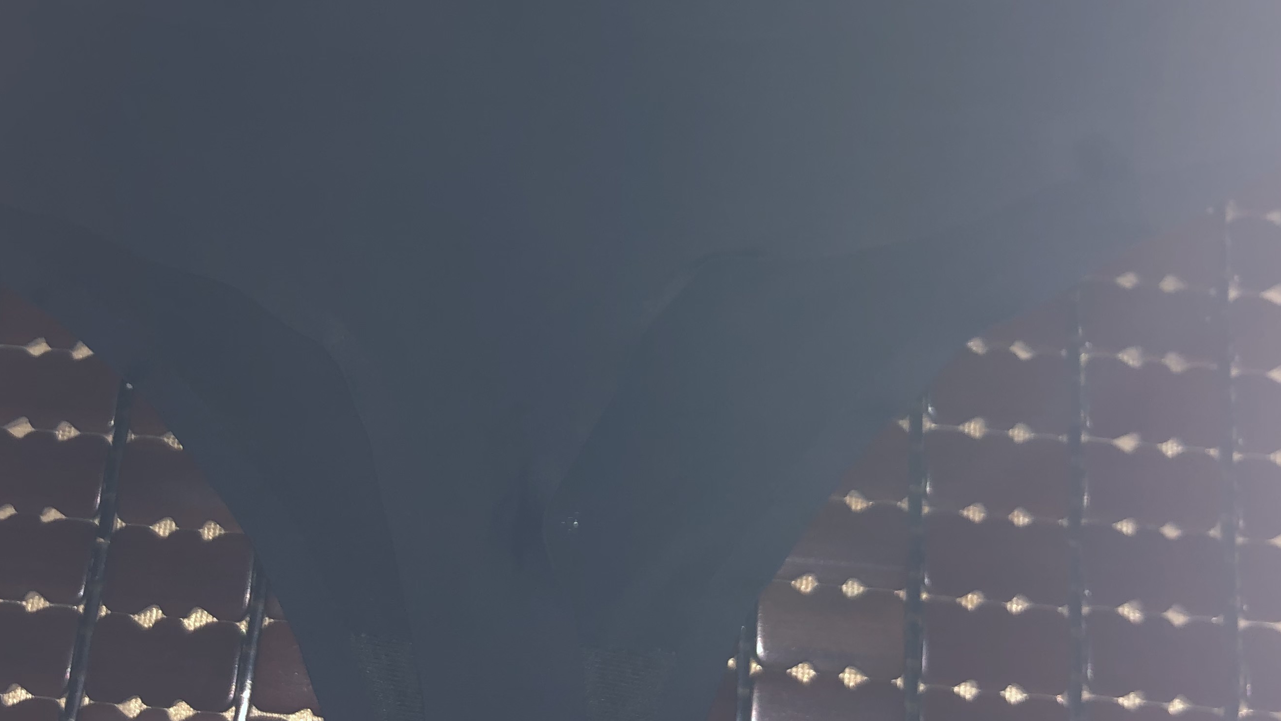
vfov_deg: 25.4
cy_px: 364
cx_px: 476
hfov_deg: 43.4
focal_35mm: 47
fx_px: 1596
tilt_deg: -75.0
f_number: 1.8
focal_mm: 4
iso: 32
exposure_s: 1/27
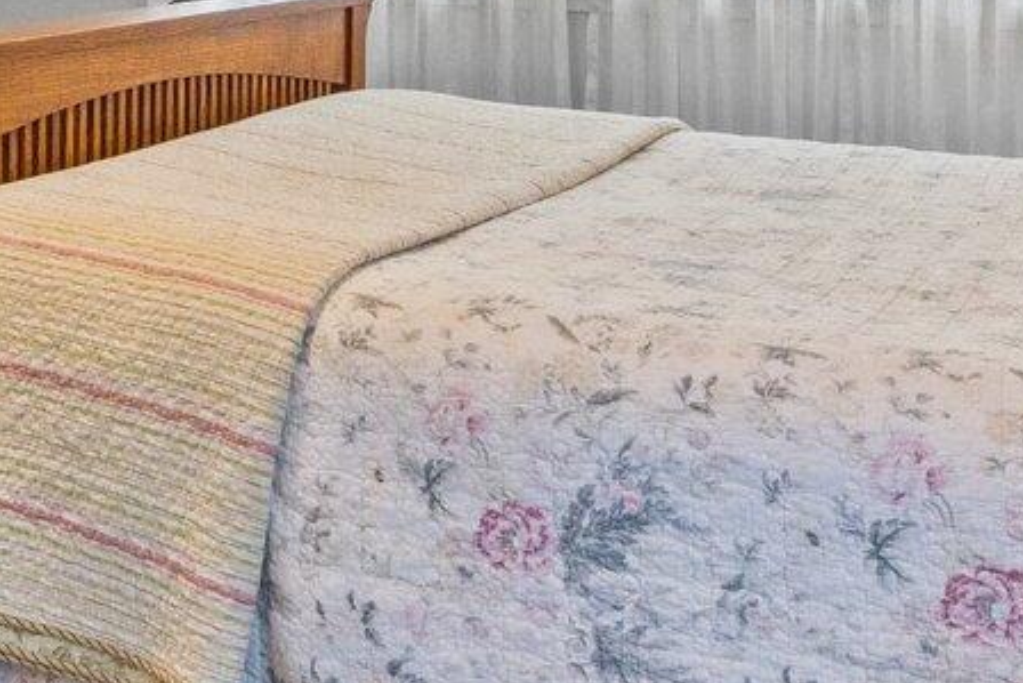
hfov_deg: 28.7
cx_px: -80
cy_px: -77
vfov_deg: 20.2
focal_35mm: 64
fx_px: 1819
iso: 400
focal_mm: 14
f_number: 9
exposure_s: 1/5
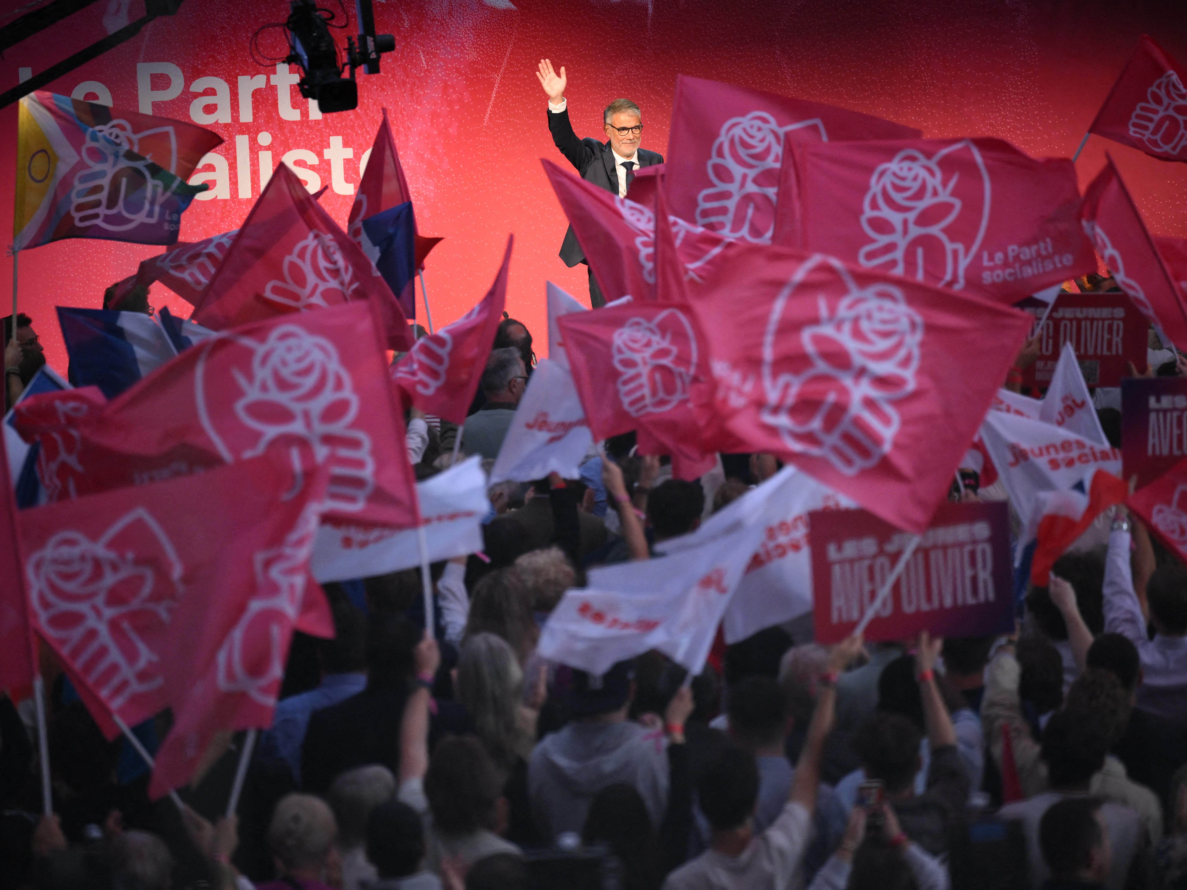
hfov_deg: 8.7
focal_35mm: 228
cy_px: 443
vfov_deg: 6.5
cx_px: 623
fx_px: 7818
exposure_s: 1/400
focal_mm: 200
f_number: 2.8
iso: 2000
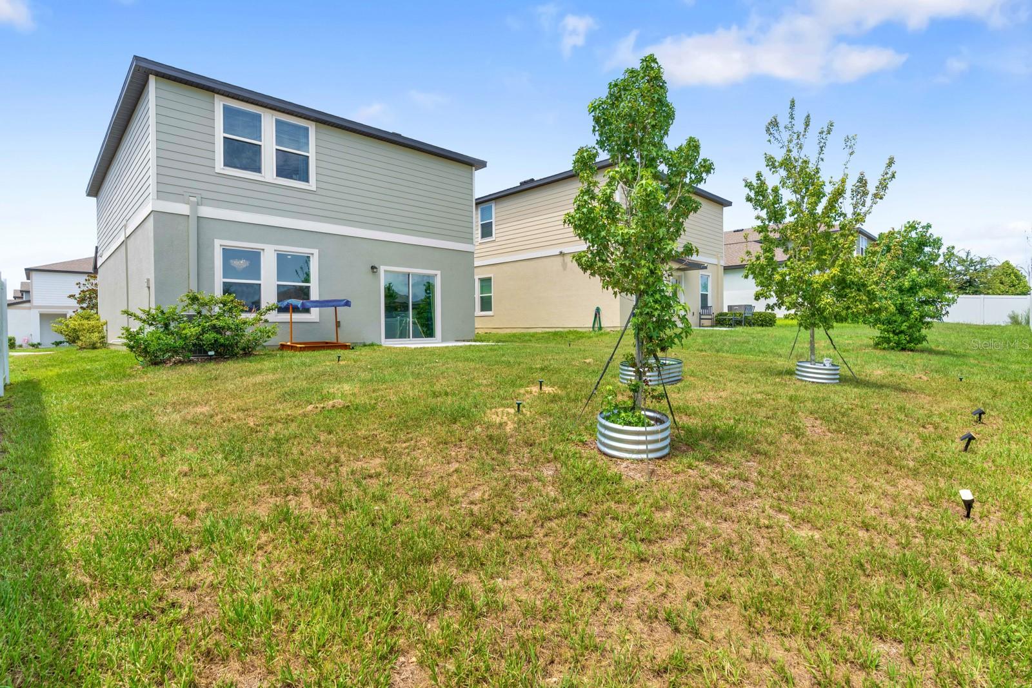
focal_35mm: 17
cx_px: 516
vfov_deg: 70.5
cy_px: 344
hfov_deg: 93.3
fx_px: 487
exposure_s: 1/320
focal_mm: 17
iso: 200
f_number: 8
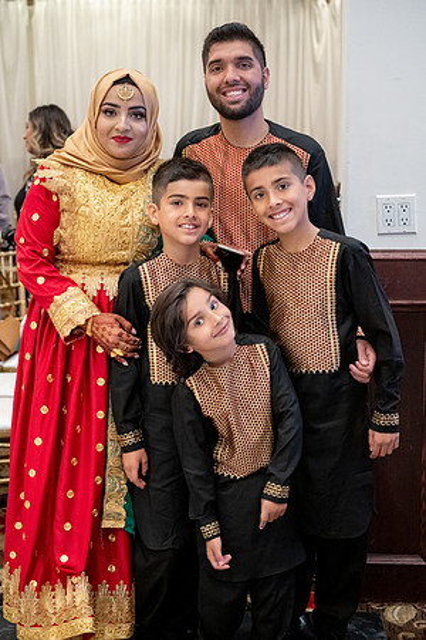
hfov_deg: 19.5
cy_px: 320
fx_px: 1242
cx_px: 213
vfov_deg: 28.8
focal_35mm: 70
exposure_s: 1/100
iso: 10000
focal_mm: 70
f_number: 4
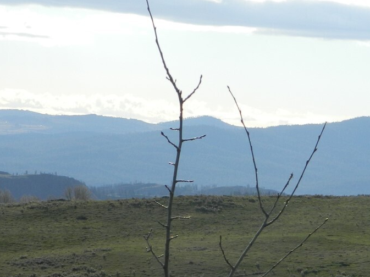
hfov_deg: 8.1
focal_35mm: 245
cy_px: 268
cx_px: 208
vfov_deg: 6.0
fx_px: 2617
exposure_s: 1/800
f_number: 4.5
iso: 80
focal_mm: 18.6
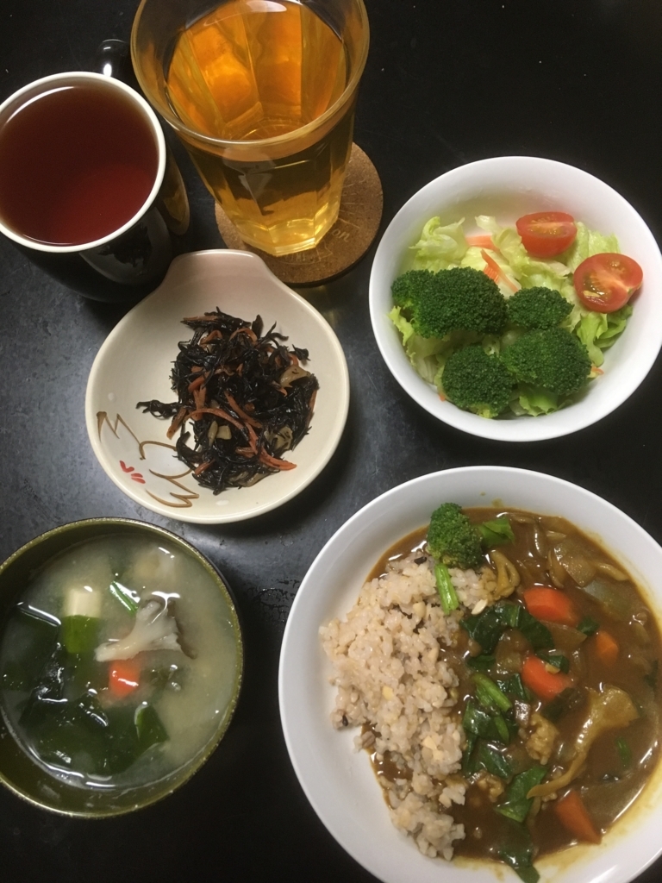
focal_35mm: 29
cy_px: 442
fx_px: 739
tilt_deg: -79.8
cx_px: 331
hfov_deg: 48.2
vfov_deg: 61.7
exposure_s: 1/33
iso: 200
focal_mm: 4.15
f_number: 2.2
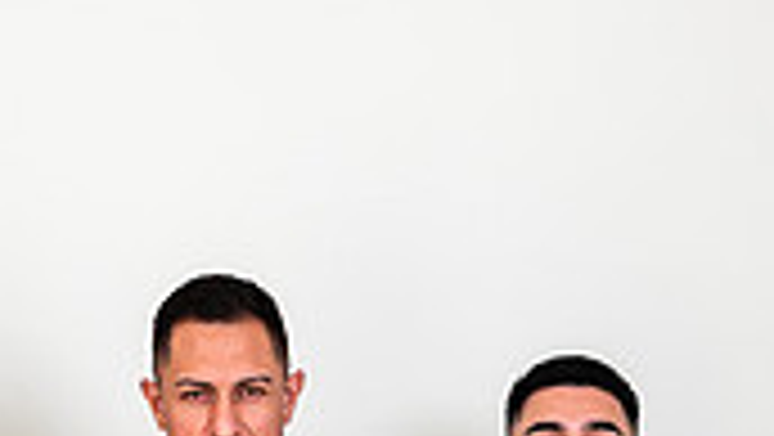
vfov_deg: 9.0
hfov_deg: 16.3
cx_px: 189
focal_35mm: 131
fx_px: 2690
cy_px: 712
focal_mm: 37
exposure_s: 1/160
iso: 200
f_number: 5.6
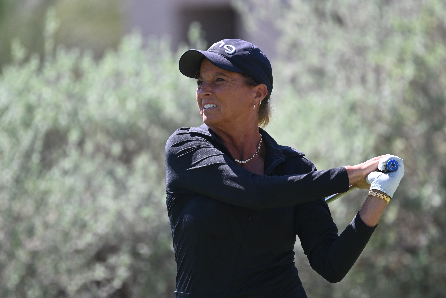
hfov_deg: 3.4
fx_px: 7433
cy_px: 149
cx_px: 223
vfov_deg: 2.3
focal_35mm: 600
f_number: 5.6
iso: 280
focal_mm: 400
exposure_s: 1/640
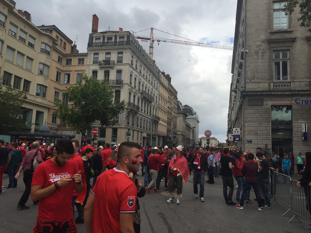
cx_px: 156
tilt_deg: +7.1
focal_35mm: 29
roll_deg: -4.6
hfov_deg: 61.7
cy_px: 116
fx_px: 261
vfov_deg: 48.2
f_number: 2.2
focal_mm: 4.15
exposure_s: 1/1522
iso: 32
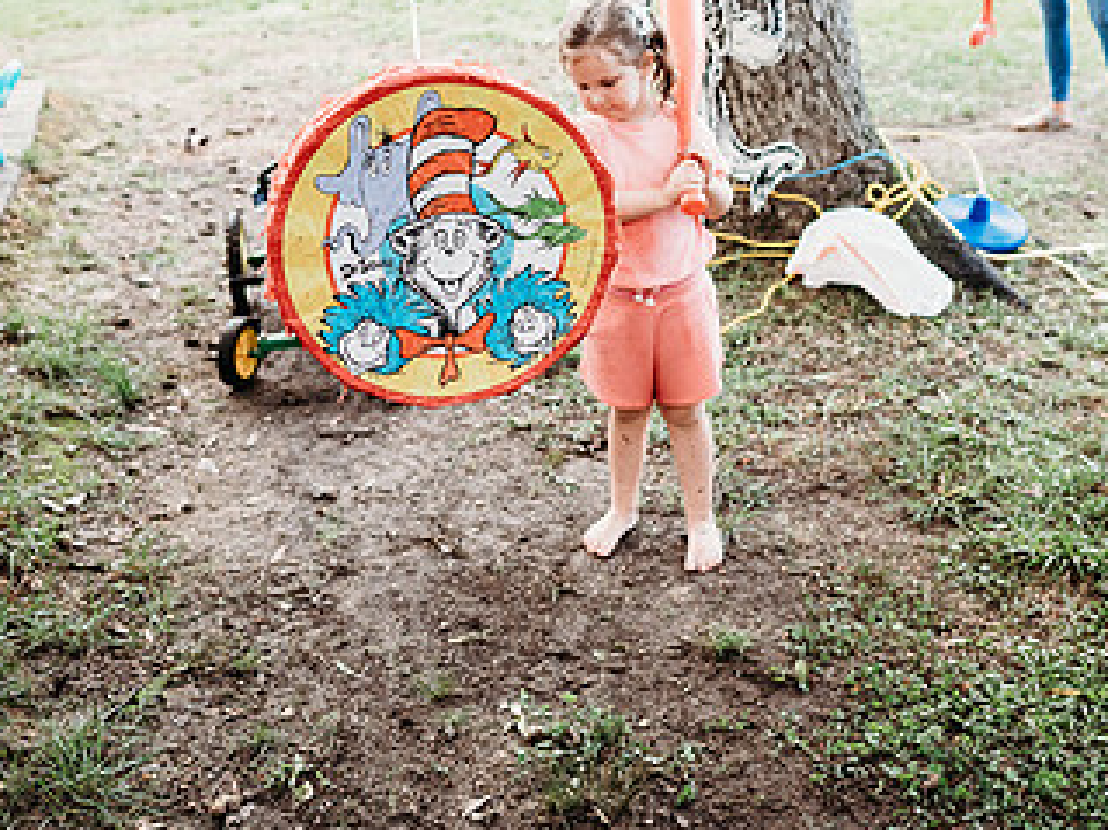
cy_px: 182
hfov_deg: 44.5
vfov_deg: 33.5
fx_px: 1344
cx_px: 677
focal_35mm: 42
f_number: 2.5
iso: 1250
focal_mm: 24
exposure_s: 1/200
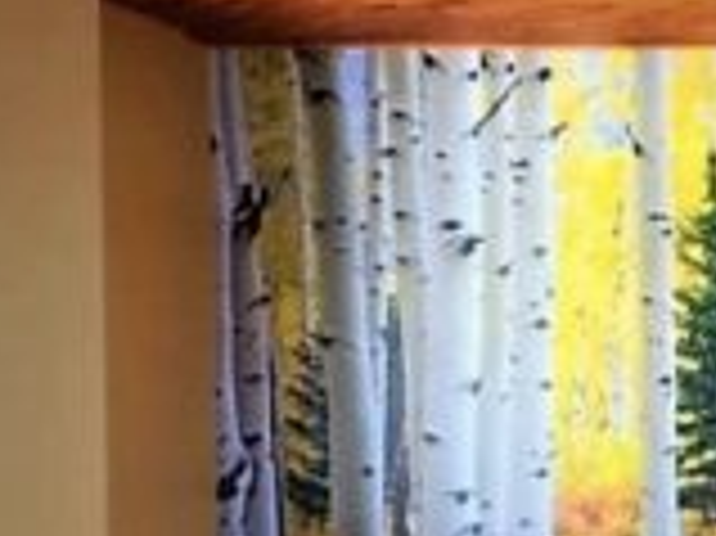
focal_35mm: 76
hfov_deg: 23.7
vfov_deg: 19.2
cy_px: 392
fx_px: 1571
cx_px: 829
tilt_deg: -3.2
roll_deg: -0.1
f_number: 2.2
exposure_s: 1/40
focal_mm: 4.15
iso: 32
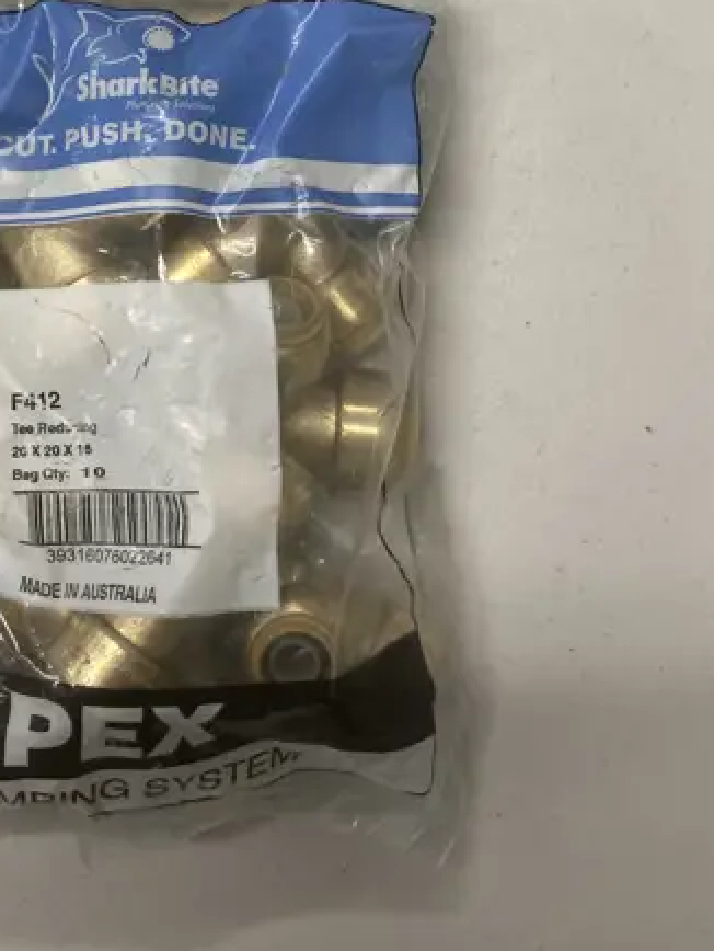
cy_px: 13
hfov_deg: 21.9
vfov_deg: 27.8
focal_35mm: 66
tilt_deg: -82.2
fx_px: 1813
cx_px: 114
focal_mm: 3.99
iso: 50
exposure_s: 1/50
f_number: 1.8
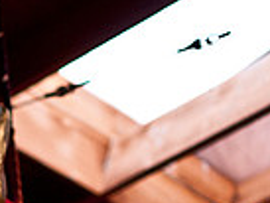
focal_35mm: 304
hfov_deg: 6.4
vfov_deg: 4.8
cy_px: 356
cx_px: -118
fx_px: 2373
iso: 800
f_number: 1.4
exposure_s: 1/200
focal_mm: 50
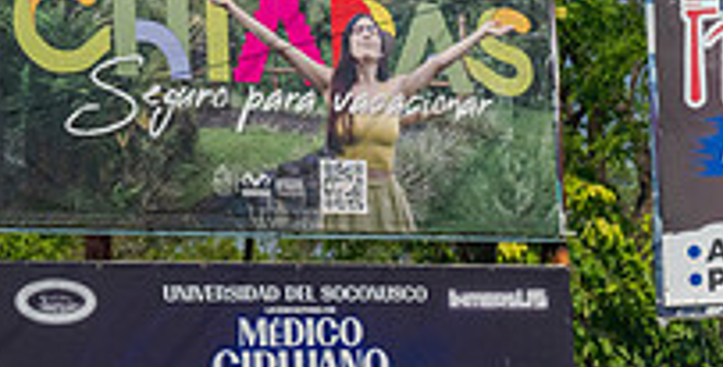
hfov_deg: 14.9
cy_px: 358
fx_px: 2698
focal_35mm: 144
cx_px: 805
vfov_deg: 7.7
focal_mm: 47
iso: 1100
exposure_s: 1/640
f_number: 7.1
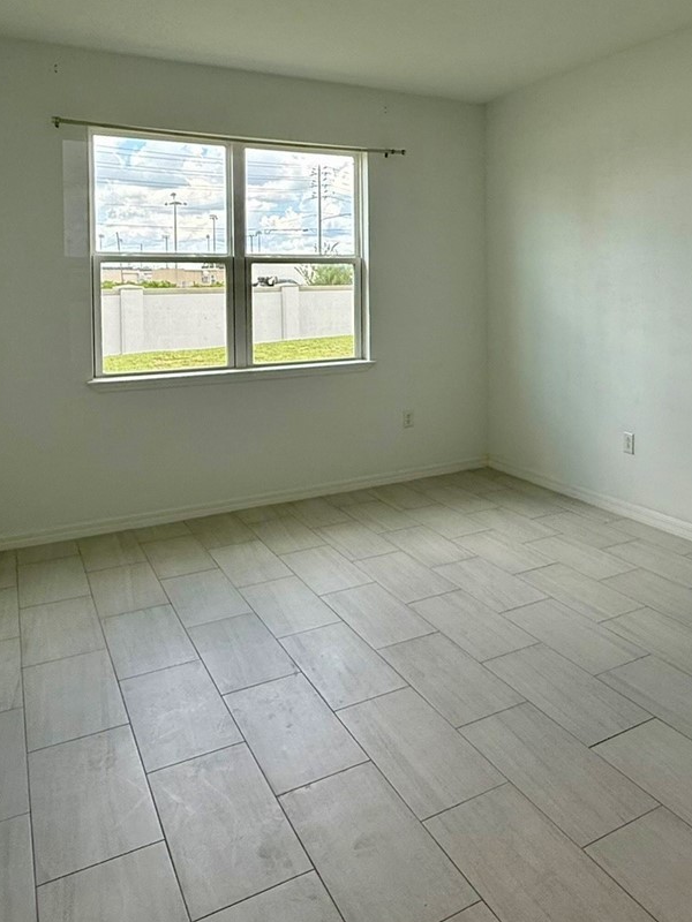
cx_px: 451
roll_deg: +0.6
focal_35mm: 28
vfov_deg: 61.7
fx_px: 746
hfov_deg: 49.0
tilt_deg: -0.2
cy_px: 296
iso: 64
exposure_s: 1/193
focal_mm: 2.22
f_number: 2.2
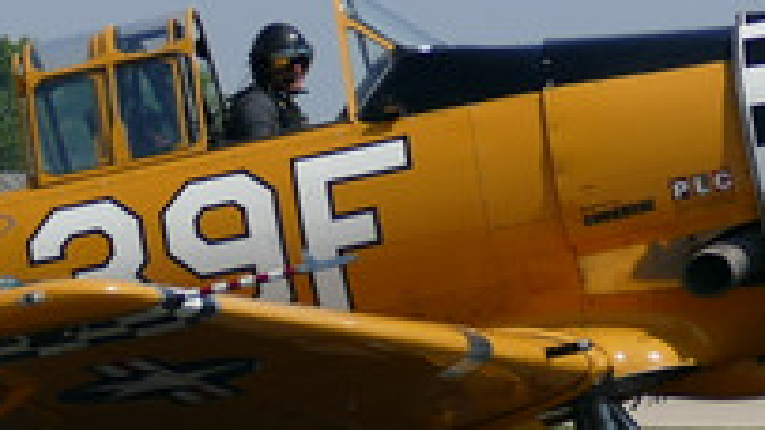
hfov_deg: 6.3
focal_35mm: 343
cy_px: 70
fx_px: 6955
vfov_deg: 3.5
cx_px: -87
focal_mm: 37.79
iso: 125
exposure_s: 1/2500
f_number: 3.8
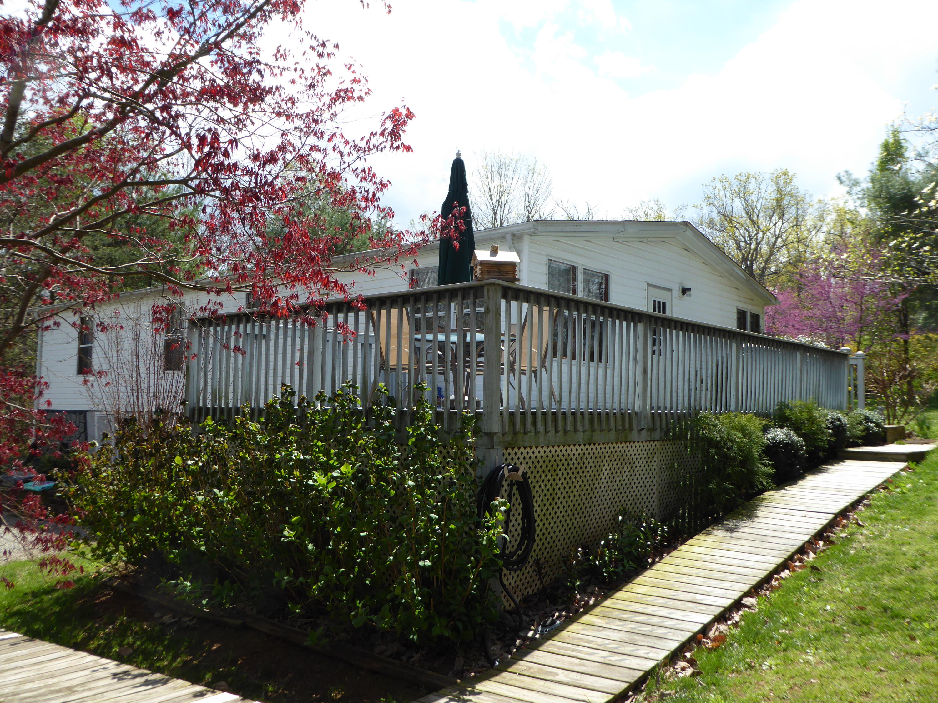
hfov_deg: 61.7
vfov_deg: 48.2
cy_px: 352
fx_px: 786
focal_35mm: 29
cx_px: 469
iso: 100
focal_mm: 5
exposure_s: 1/640
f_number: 3.5
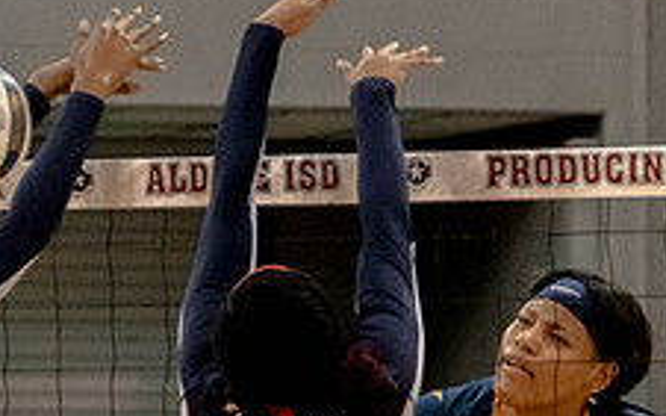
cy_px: 523
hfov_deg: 3.1
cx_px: 362
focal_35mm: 678
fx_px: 12300
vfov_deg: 1.9
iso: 8000
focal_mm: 194
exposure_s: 1/750
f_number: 5.6
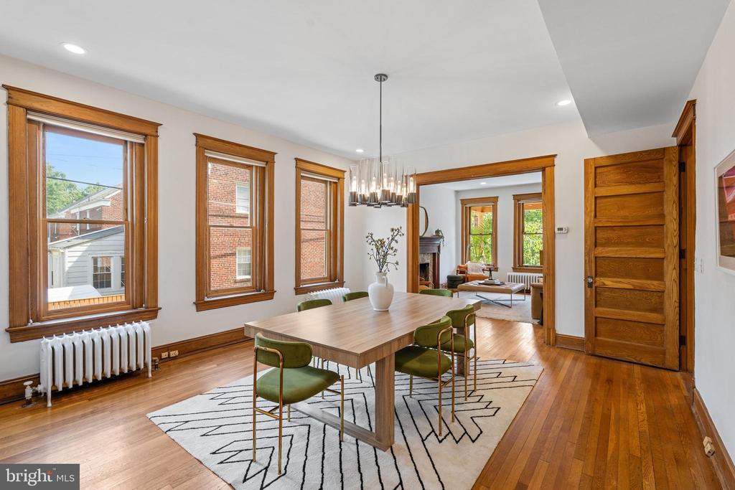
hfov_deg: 96.7
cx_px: 368
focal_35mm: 16
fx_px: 327
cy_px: 245
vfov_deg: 73.8
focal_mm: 16
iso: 200
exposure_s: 1/13
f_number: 8
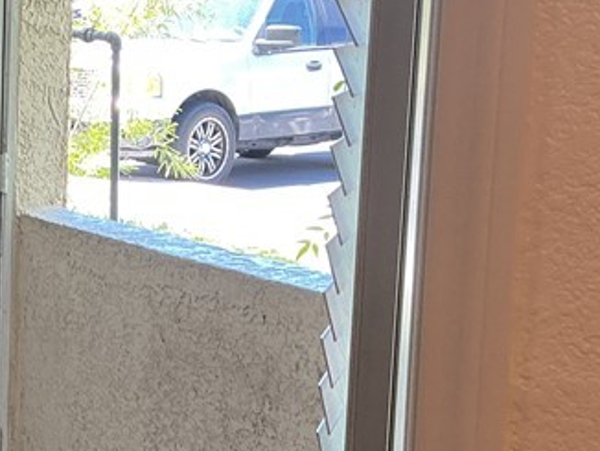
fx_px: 1578
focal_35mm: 91
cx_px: -59
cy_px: 243
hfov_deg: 20.5
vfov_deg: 16.3
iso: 80
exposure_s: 1/60
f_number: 1.8
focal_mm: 3
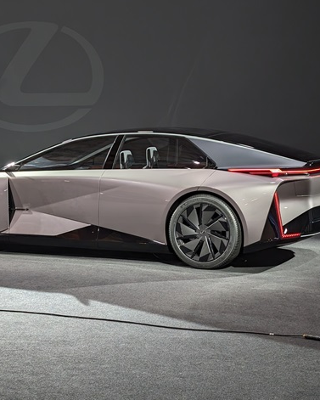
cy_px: 197
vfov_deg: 29.1
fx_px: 769
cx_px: 160
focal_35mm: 65
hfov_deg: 23.5
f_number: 1.68
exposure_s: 1/150
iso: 121
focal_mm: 6.9
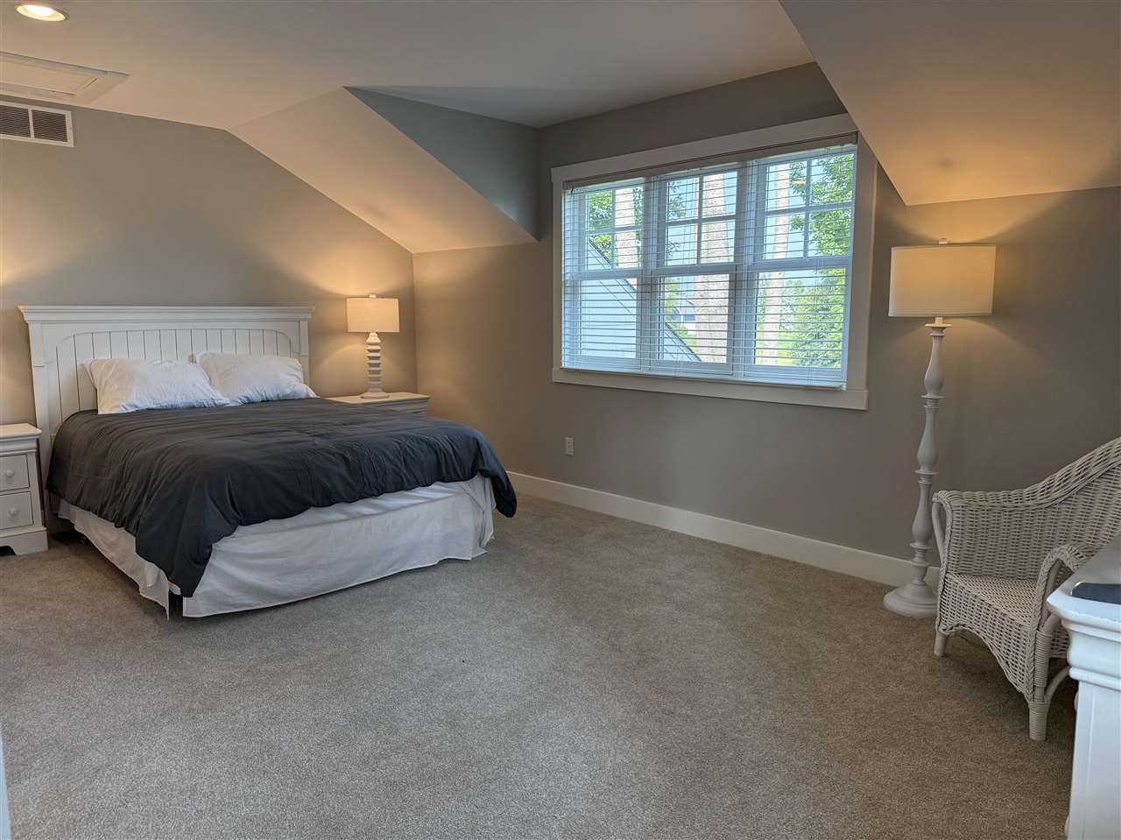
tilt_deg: -7.5
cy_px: 420
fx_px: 777
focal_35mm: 24
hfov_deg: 71.6
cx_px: 560
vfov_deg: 56.8
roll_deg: +0.4
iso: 200
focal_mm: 6.76
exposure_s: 1/228
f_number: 1.78
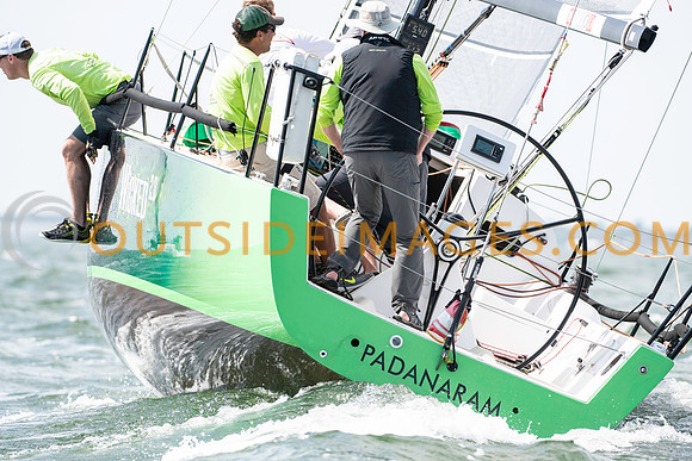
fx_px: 7786
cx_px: 346
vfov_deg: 3.4
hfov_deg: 5.1
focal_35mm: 405
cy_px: 230
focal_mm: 270
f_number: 5.6
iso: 400
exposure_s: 1/1250
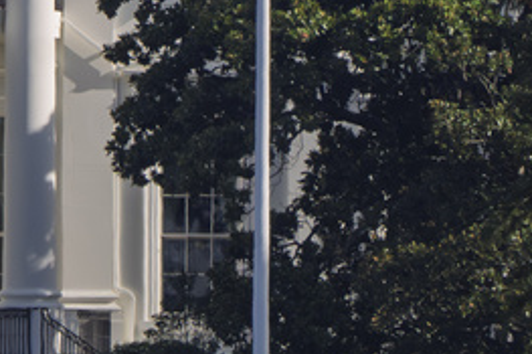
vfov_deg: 0.5
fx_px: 44201
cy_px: -74
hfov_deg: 0.7
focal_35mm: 2993
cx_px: -245
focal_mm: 512
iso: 1000
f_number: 11
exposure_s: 1/1250
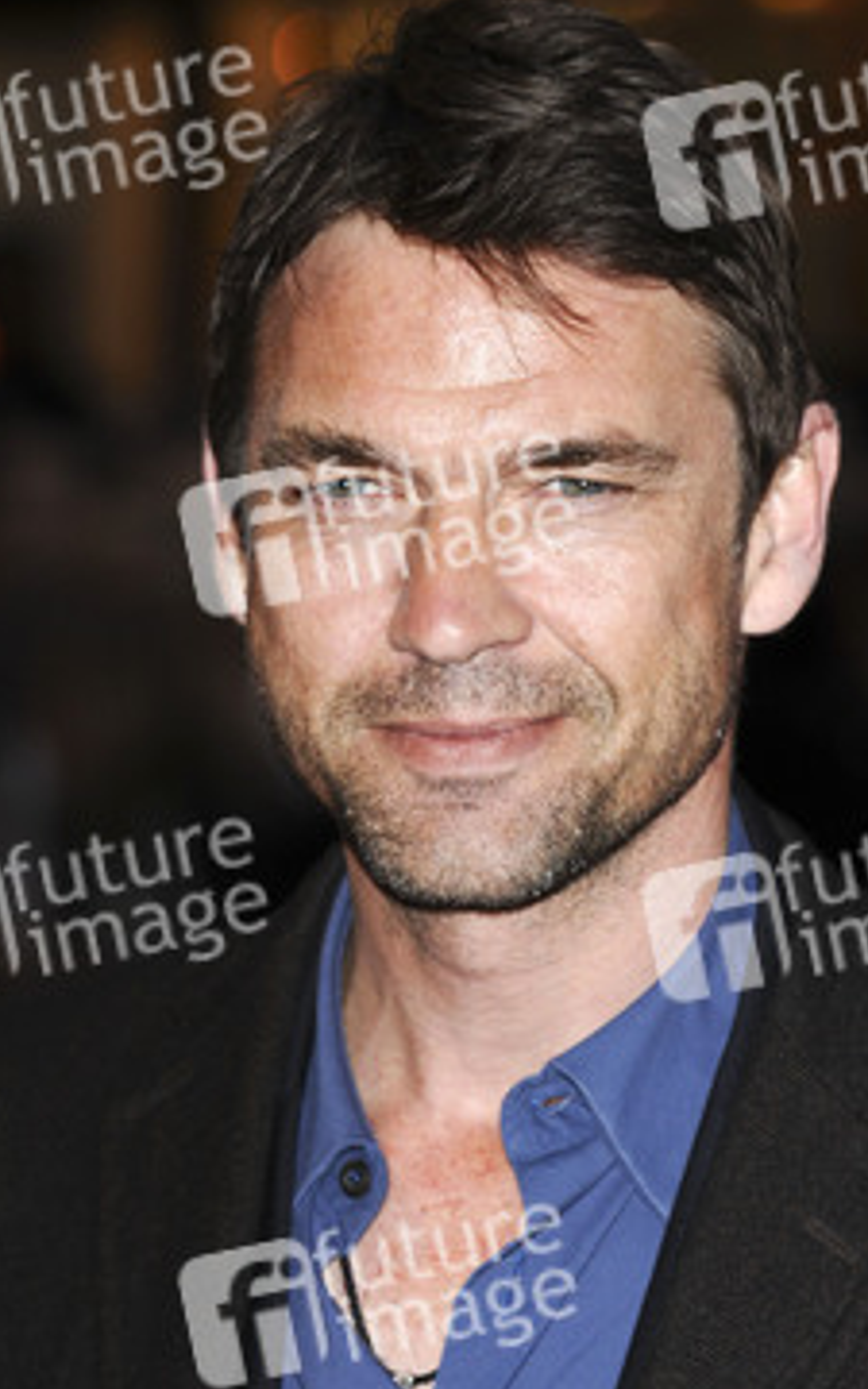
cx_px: 492
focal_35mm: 204
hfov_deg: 6.4
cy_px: 718
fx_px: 7721
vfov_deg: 10.3
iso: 400
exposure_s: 1/160
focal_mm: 120
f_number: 5
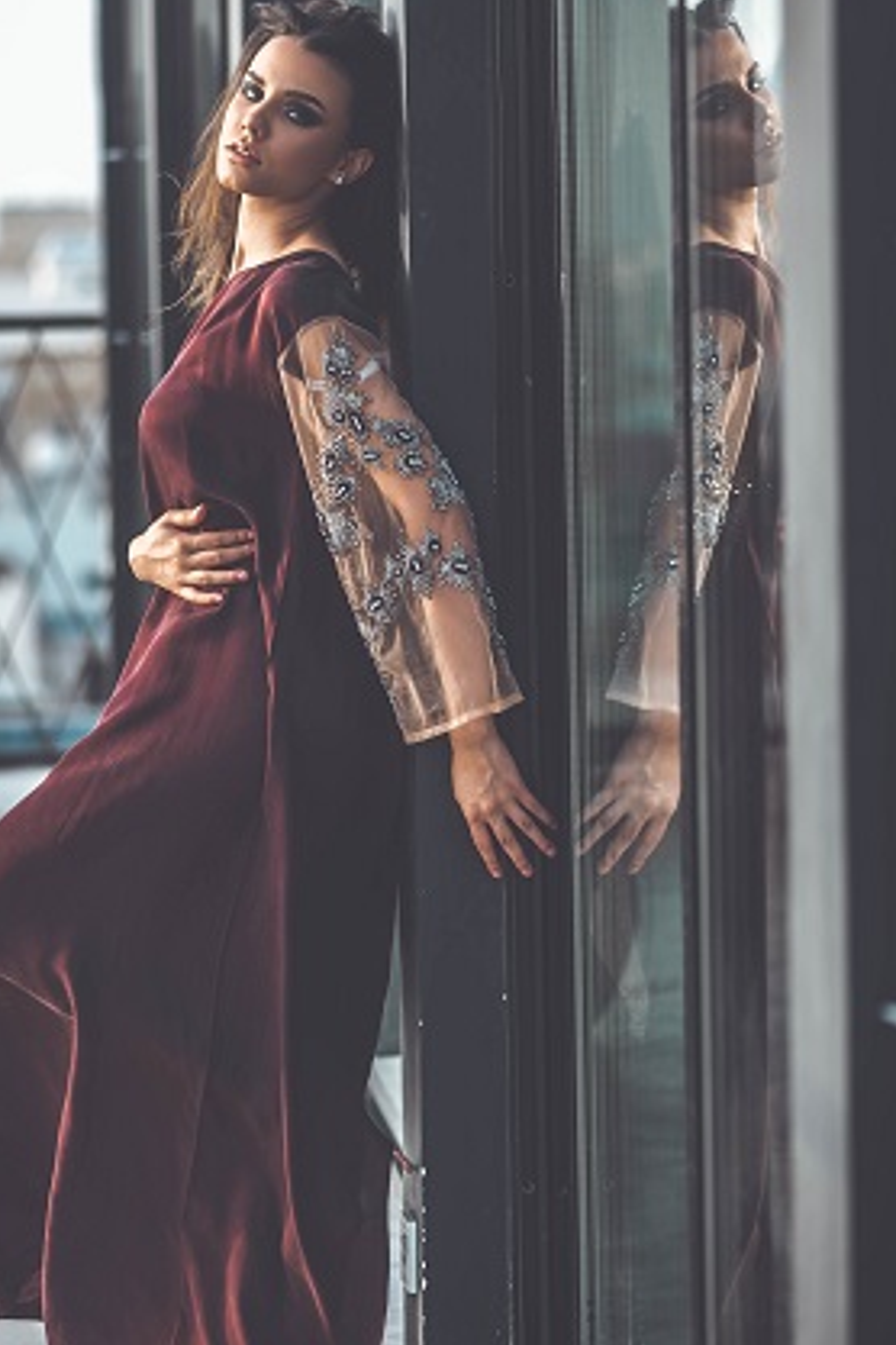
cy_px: 611
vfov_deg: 13.6
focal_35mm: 151
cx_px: 258
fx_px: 5637
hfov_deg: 9.1
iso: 100
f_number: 2.8
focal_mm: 105
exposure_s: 1/320
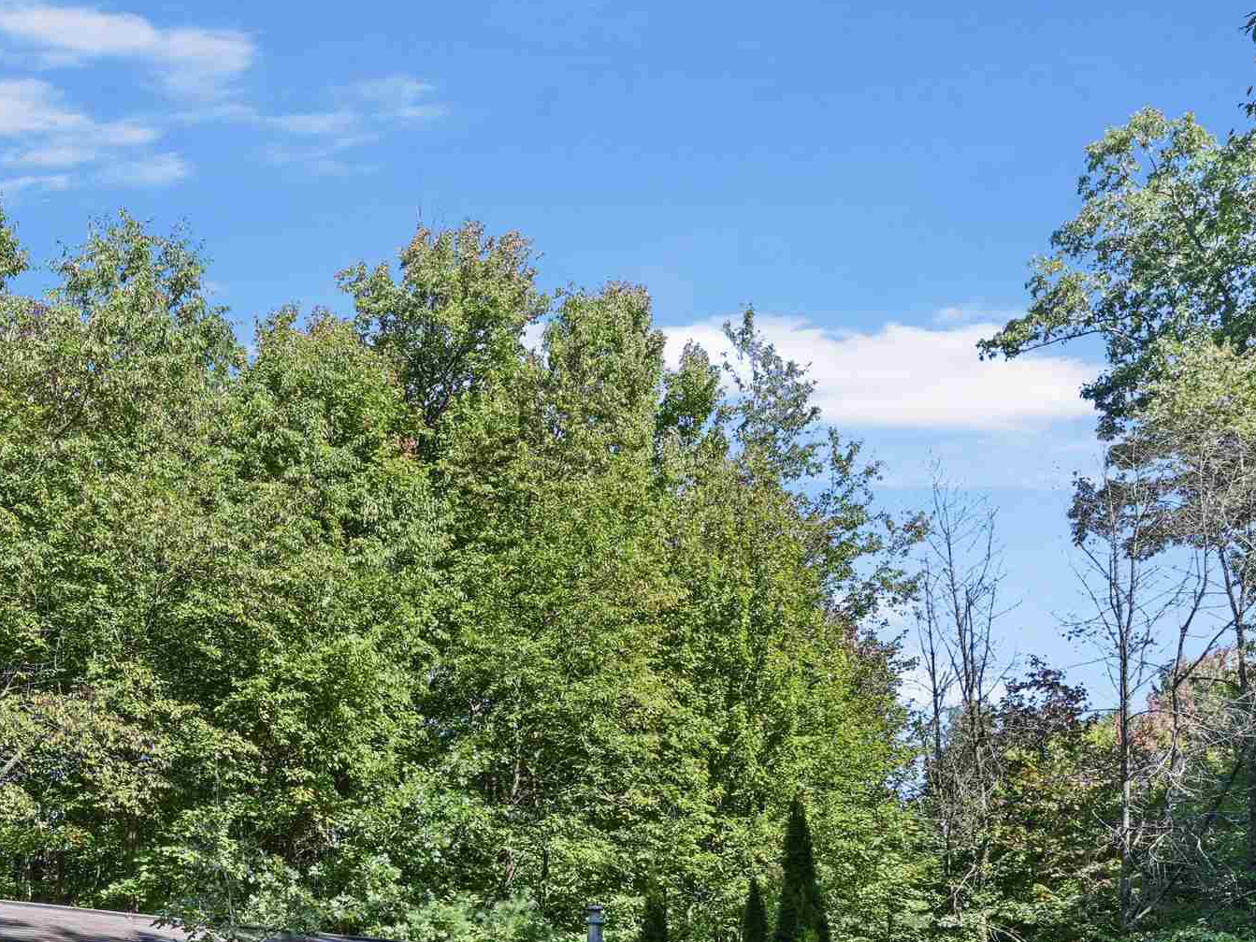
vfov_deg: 30.8
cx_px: 244
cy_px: 909
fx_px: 1596
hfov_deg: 41.1
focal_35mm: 44
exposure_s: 1/6
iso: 100
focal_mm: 20
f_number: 14
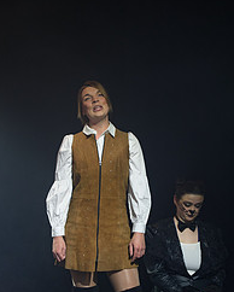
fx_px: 1055
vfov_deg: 15.7
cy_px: 200
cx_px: 136
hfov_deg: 12.7
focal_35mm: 122
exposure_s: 1/320
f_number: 2.8
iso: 800
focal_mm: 70
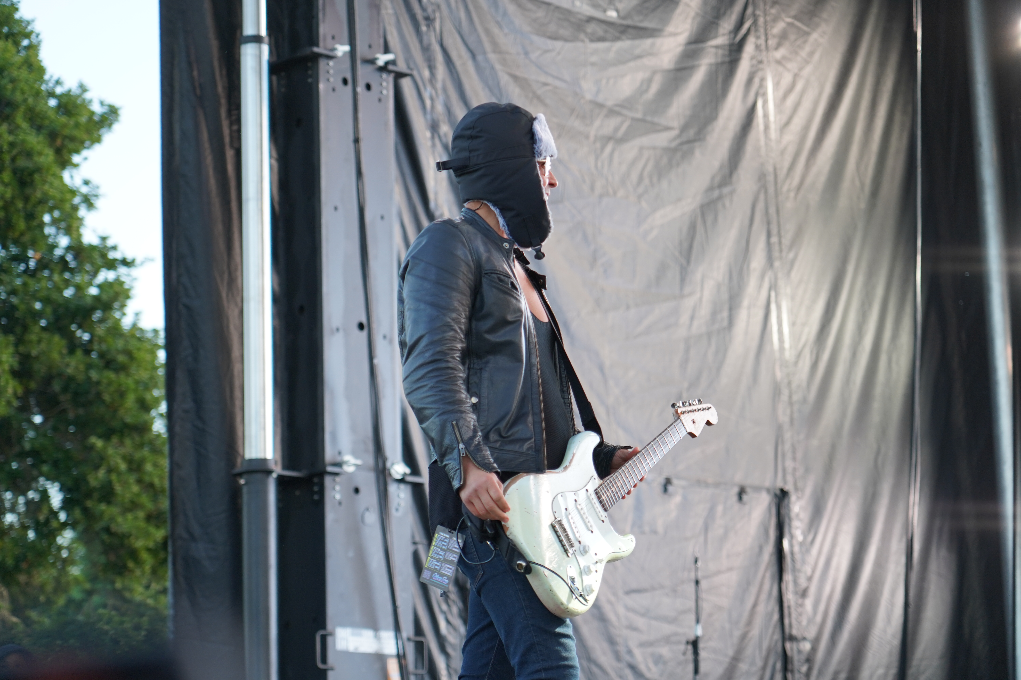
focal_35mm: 105
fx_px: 2978
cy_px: 340
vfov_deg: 13.0
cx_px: 510
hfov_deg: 19.5
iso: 640
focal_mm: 105
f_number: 4
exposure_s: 1/160
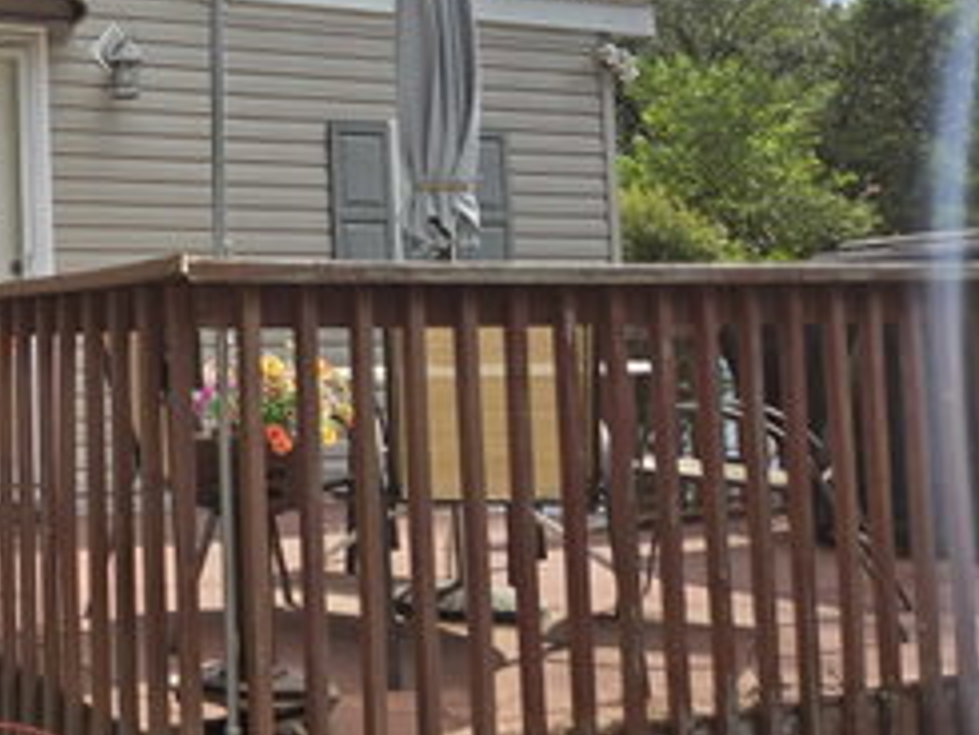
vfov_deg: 30.1
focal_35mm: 48
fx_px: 1358
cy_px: 260
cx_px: -28
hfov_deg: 35.4
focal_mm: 5.4
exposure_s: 1/2246
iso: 25
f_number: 1.8
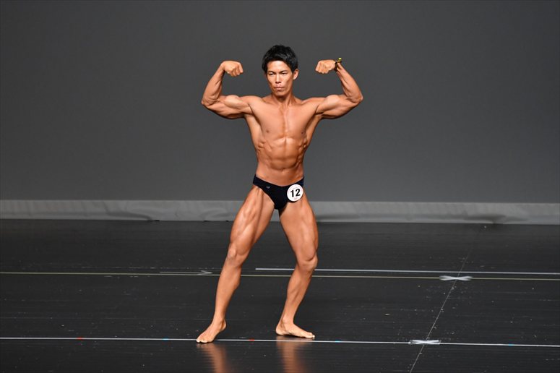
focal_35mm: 315
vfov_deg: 4.4
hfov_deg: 6.5
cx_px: 280
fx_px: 4898
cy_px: 186
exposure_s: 1/400
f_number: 5.6
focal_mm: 210
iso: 2500
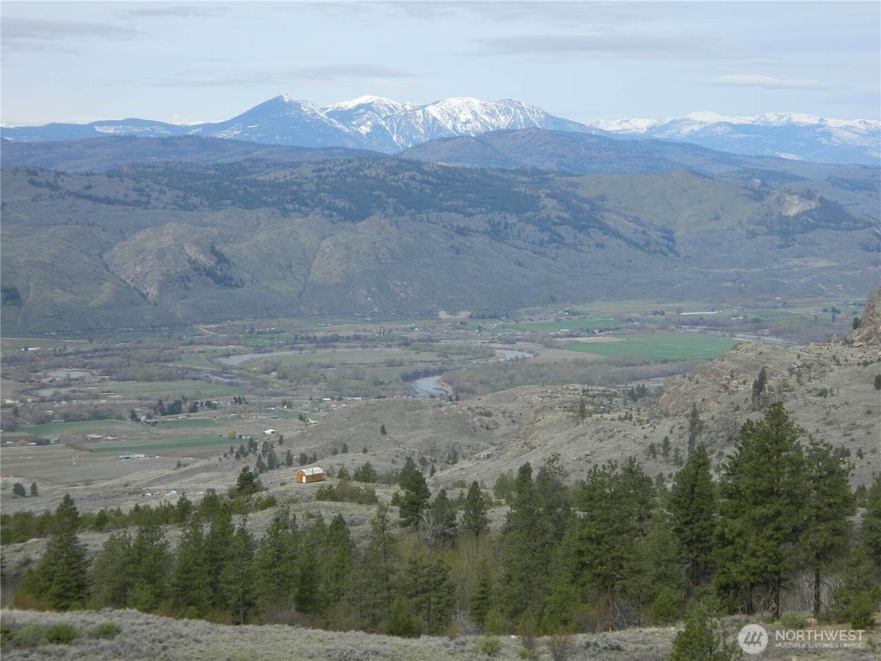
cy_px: 330
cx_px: 440
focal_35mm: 84
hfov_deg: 23.3
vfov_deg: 17.6
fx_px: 2138
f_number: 4.2
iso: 80
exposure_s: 1/640
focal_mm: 15.1
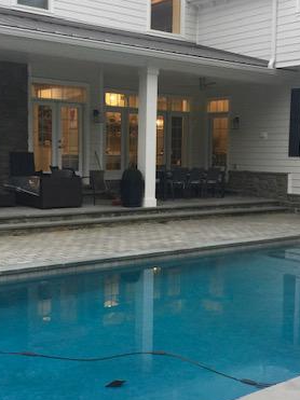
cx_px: 147
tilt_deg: -4.5
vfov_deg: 38.2
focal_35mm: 50
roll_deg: -1.0
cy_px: 206
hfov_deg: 29.1
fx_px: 578
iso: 40
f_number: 2.2
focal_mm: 4.15
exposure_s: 1/30
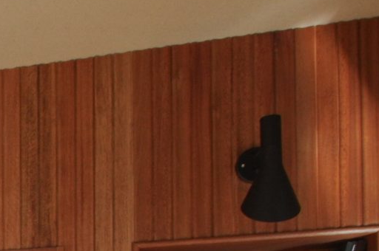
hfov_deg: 21.0
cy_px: 428
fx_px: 789
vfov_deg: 15.9
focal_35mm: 75
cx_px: -252
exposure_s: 1/60
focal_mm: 10
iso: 400
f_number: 9
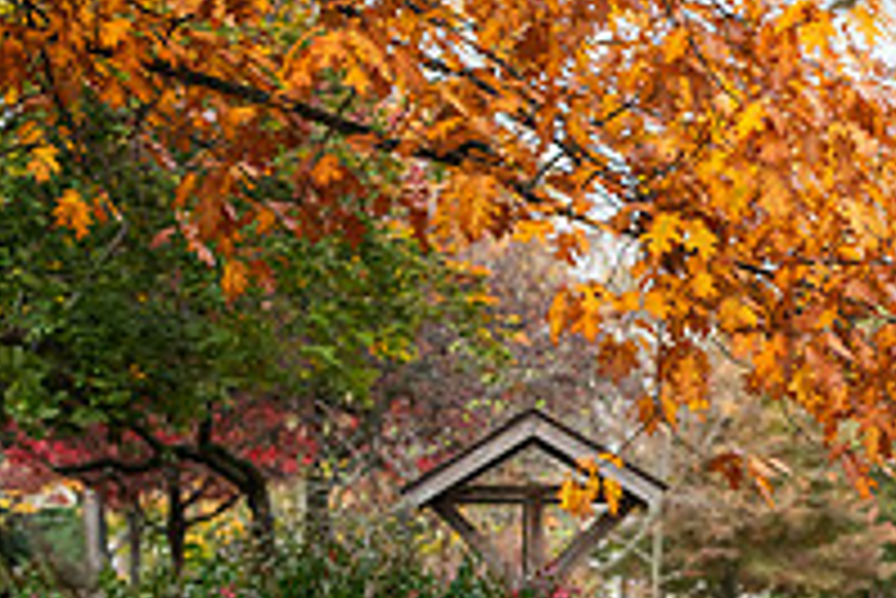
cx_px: 1153
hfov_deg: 8.5
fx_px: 5953
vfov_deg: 5.8
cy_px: 407
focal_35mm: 239
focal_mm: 82
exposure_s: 1/320
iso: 500
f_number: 4.5
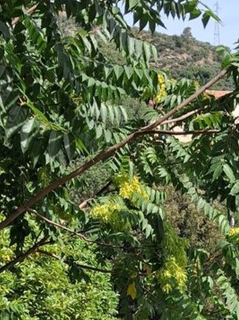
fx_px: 700
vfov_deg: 24.1
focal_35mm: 76
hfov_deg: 19.1
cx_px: 203
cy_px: 347
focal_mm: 4
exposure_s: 1/375
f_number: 1.8
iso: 20
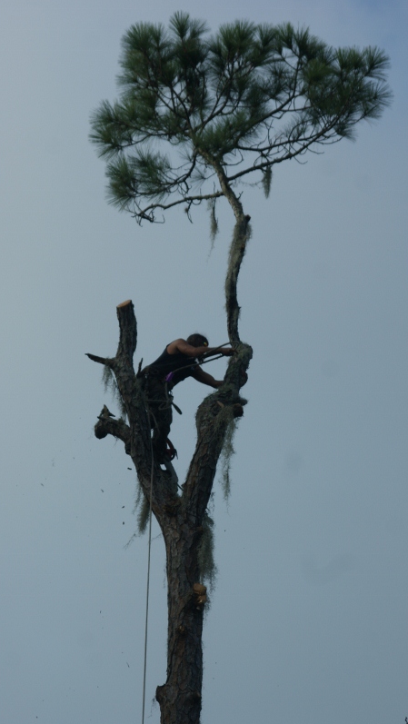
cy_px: 362
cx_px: 206
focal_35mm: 189
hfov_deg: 6.4
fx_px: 3631
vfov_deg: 11.4
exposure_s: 1/500
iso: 100
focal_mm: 120
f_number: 6.3
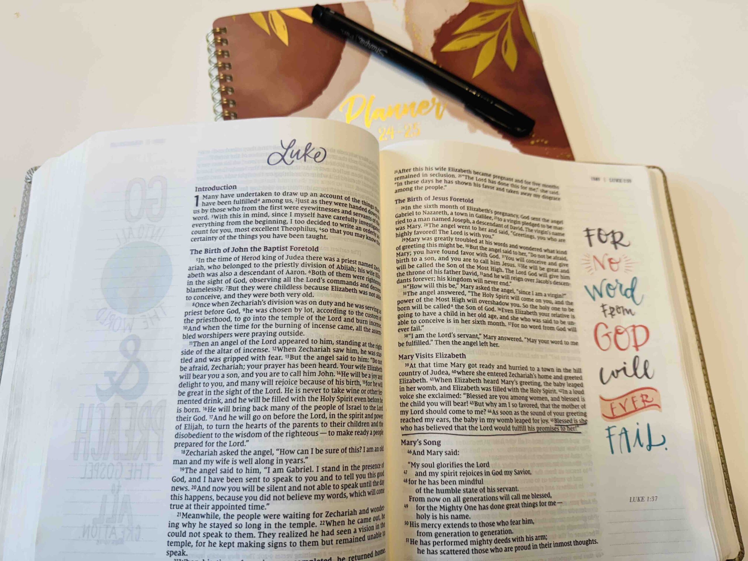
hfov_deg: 71.6
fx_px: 519
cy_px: 280
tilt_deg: -73.5
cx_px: 374
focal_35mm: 24
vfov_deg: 56.8
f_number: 1.78
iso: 125
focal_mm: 6.76
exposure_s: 1/120
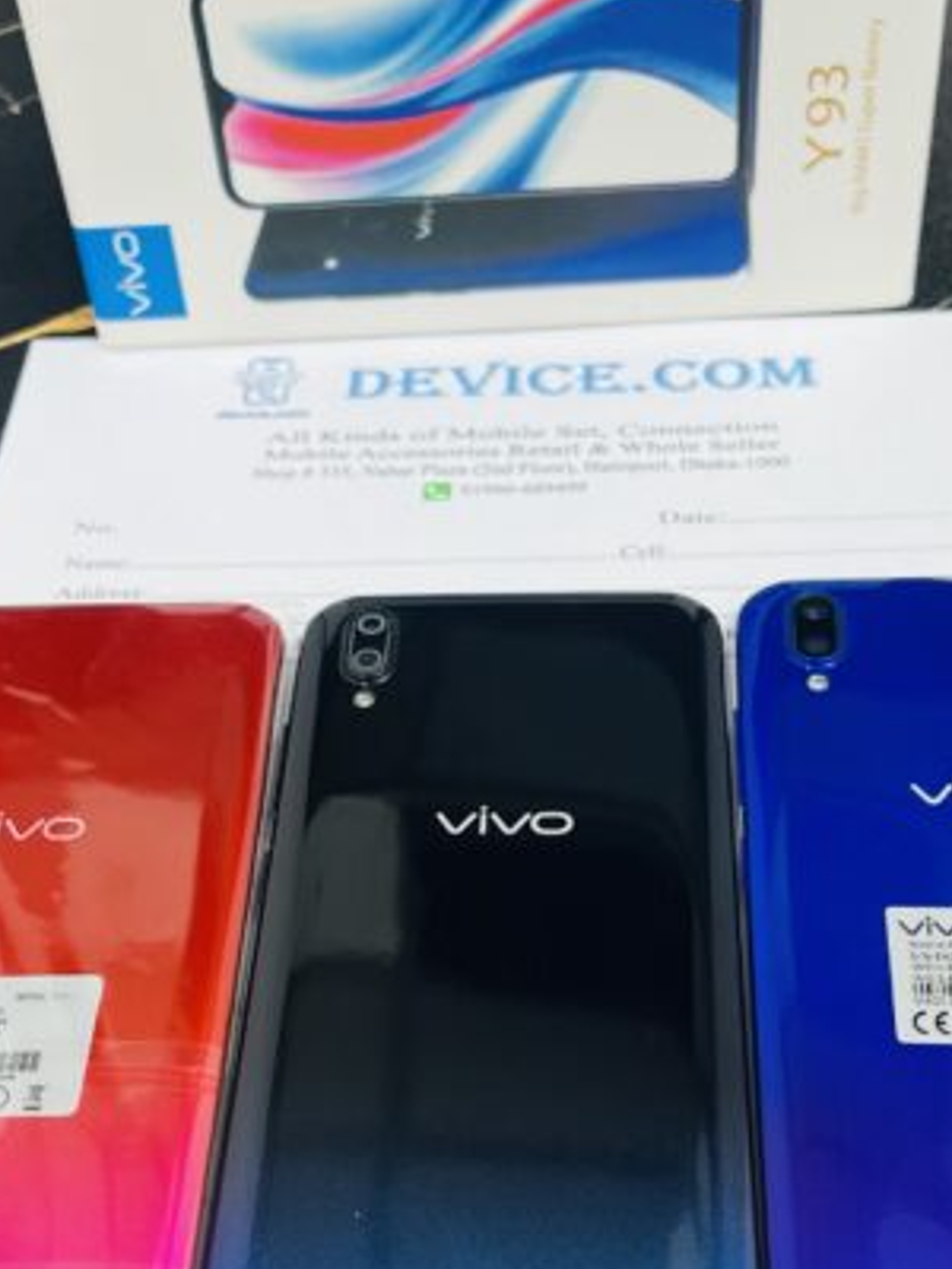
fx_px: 1907
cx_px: 514
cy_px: 828
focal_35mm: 52
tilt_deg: -47.8
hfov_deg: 28.0
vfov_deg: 36.5
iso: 40
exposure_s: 1/100
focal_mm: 5.7
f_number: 1.5
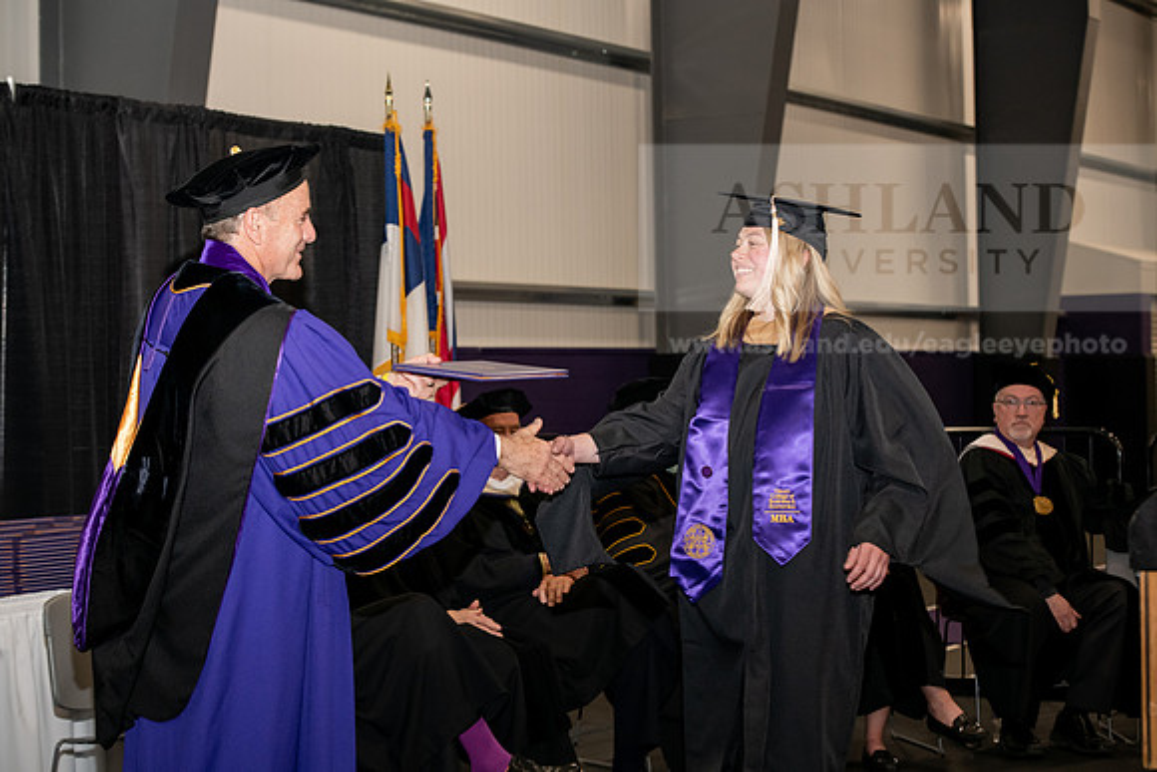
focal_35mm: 70
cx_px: 578
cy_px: 386
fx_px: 2250
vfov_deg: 19.5
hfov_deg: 28.8
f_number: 5.6
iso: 1600
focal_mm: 70
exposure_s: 1/200
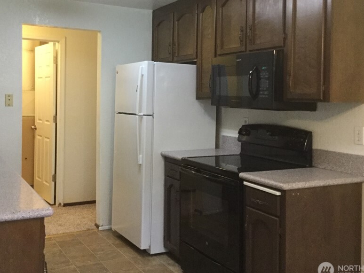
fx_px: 431
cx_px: 158
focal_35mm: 41
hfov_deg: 45.7
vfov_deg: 35.0
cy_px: 103
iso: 250
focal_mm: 3.3
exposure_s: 1/30
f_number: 2.4
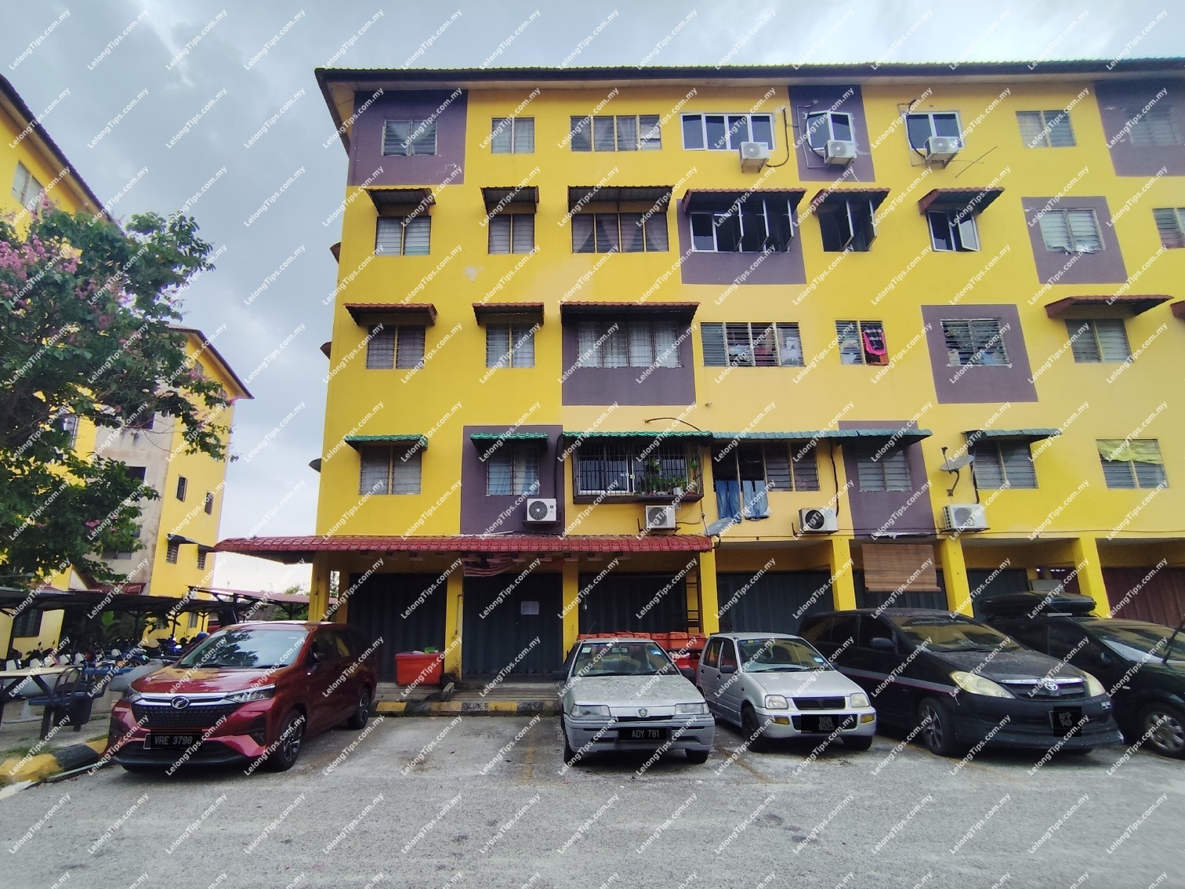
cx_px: 592
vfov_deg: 78.1
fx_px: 548
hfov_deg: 94.5
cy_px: 444
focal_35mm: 16
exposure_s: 1/640
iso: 50
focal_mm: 1.65
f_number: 2.2
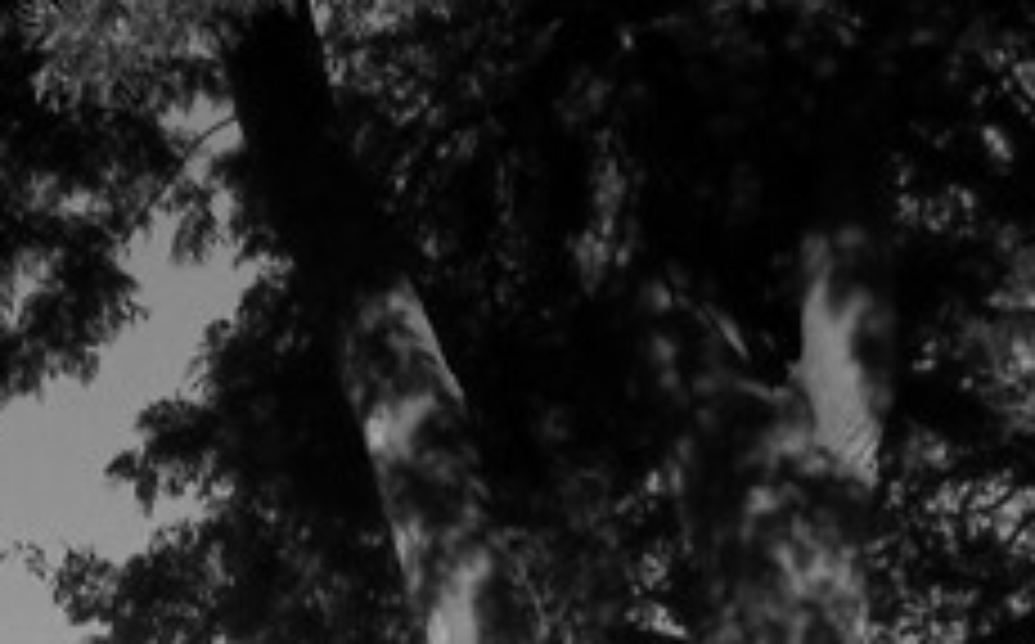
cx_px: -747
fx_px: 3746
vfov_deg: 9.2
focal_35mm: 133
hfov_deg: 14.2
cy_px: 1329
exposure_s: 1/125
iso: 64
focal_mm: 6.5
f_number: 8
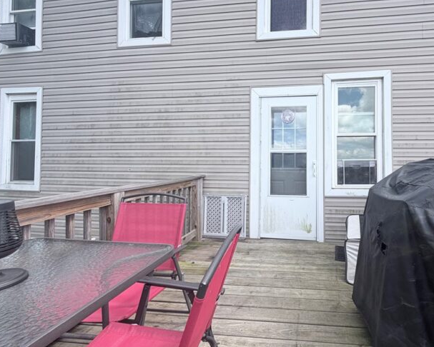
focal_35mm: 18
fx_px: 231
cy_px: 162
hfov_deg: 84.3
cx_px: 277
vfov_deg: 73.7
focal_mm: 2.22
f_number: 2.2
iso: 40
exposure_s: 1/514
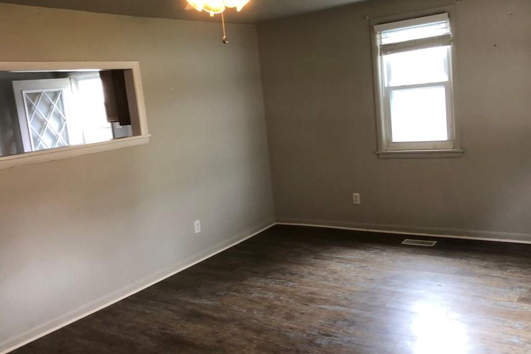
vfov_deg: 38.9
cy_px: 173
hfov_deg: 55.8
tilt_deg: -7.4
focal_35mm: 34
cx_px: 261
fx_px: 502
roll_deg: +5.1
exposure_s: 1/15
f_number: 1.8
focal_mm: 4
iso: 40
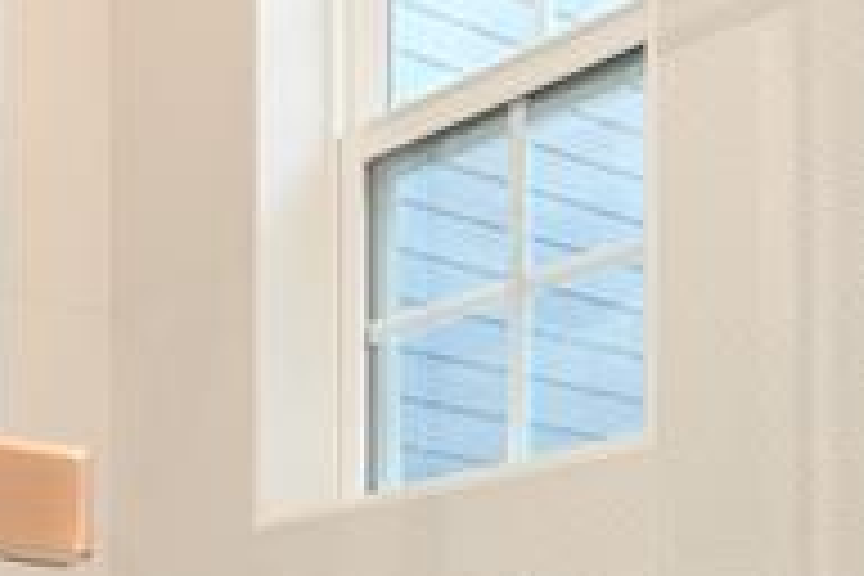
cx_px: 356
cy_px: 810
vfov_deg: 15.9
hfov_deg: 25.3
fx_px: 1920
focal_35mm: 80
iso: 250
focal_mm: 10
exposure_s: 1/60
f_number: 4
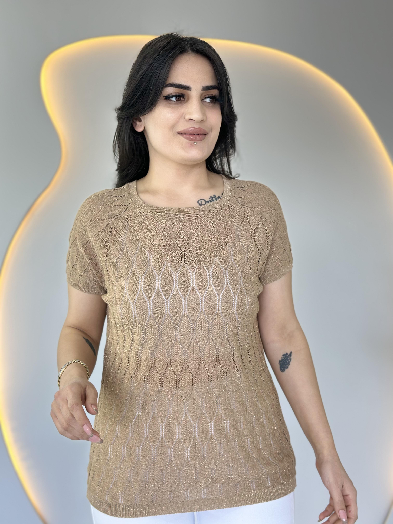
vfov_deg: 39.7
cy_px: 262
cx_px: 196
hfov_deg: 30.3
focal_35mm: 48
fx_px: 727
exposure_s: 1/100
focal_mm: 6.86
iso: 80
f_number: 1.78
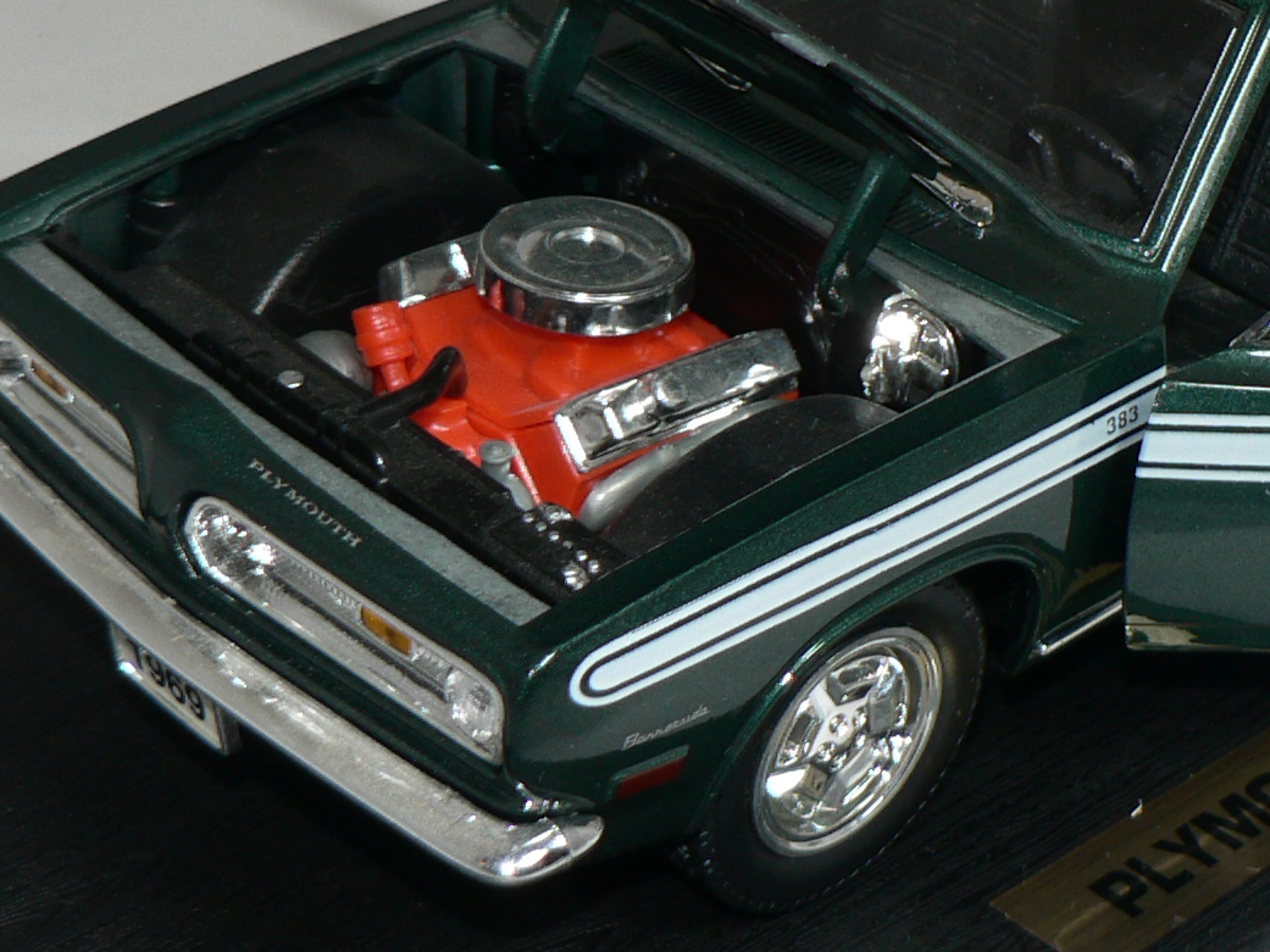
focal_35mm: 91
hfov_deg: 21.4
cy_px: 211
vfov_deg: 16.1
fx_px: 3339
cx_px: 858
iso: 80
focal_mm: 6.2
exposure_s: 1/60
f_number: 2.8
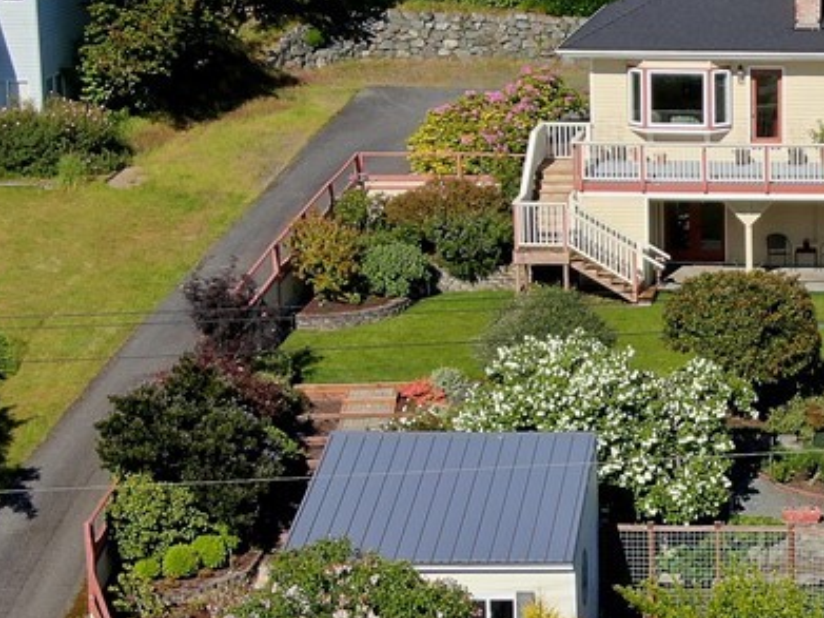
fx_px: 2618
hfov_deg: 17.5
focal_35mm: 110
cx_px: 816
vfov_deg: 13.4
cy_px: 392
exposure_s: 1/800
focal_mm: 7.23
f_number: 3.7
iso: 100
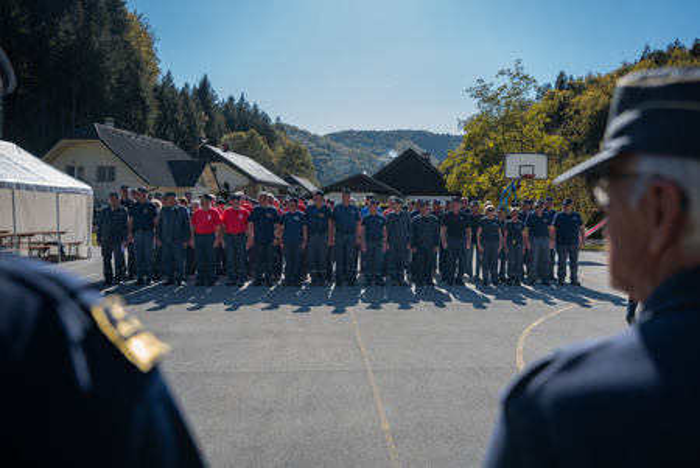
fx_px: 528
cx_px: 384
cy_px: 211
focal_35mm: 27
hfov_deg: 67.0
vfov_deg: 47.8
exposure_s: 1/1000
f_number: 2.8
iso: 125
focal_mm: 24
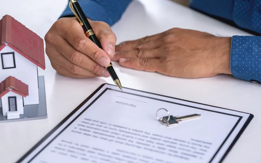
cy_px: 58
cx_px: 117
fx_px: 754
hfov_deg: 19.6
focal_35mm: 106
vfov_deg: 12.3
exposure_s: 1/125
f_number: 3.2
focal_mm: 85
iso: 125
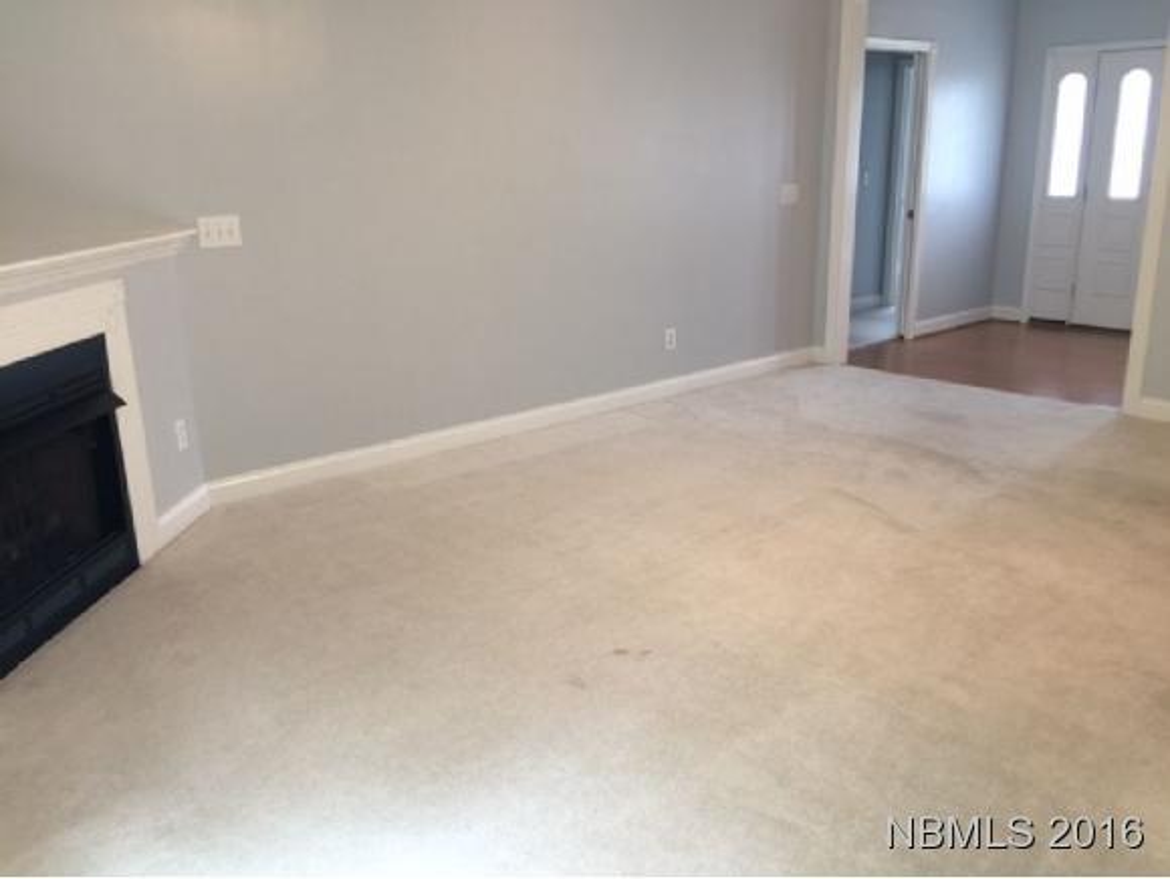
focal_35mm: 29
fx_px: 981
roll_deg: +1.0
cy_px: 440
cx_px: 585
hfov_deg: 61.6
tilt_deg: -16.9
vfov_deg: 48.3
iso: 40
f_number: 2.2
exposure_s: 1/15
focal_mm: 4.15
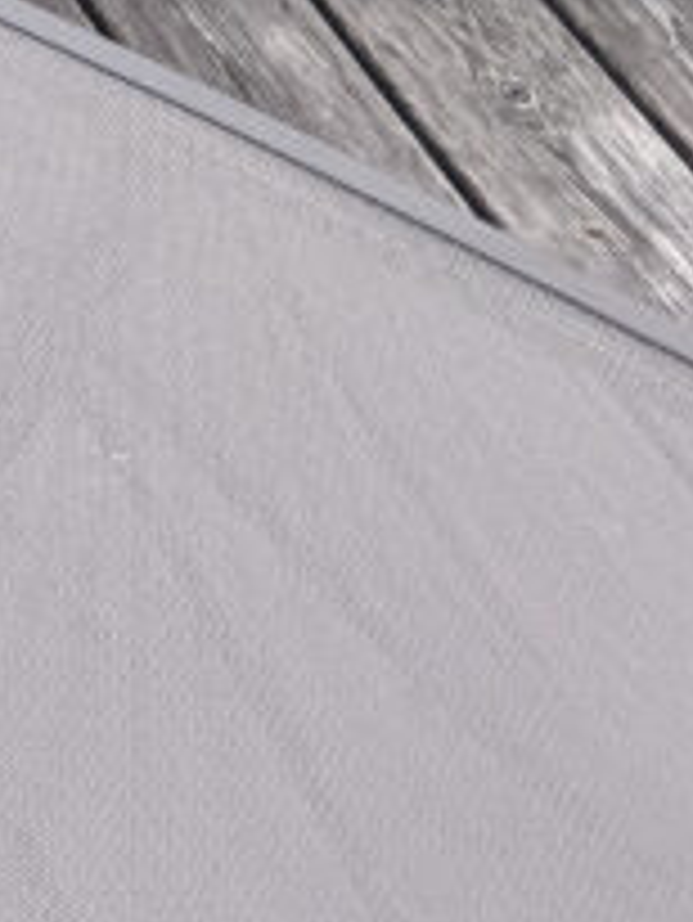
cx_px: -702
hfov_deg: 11.2
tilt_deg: -18.3
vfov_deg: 13.1
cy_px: -1160
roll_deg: +2.3
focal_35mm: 120
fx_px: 3200
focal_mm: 6.76
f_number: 1.78
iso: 80
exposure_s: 1/2415
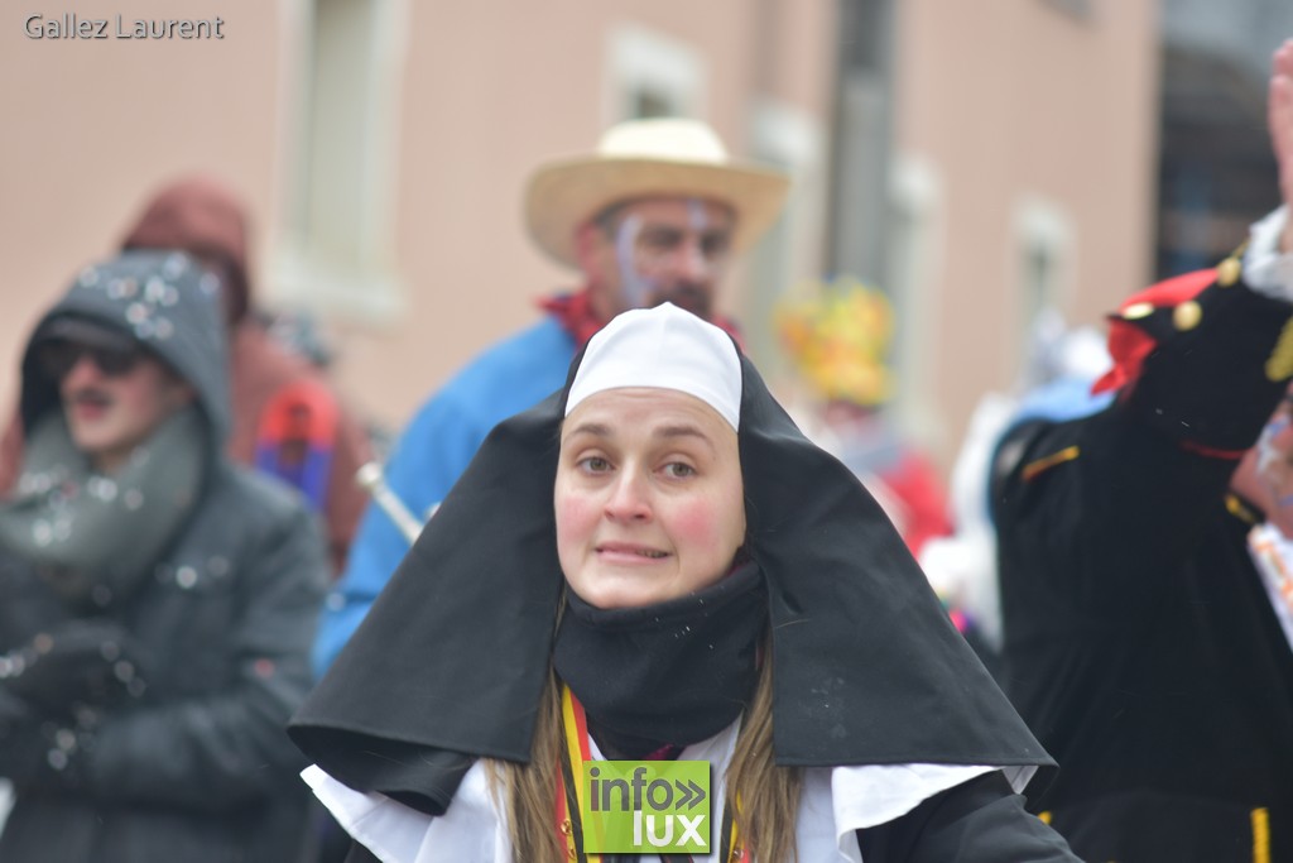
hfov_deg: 9.1
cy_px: 432
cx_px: 646
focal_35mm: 225
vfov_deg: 6.1
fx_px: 8082
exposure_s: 1/100
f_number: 3.5
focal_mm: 150
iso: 320
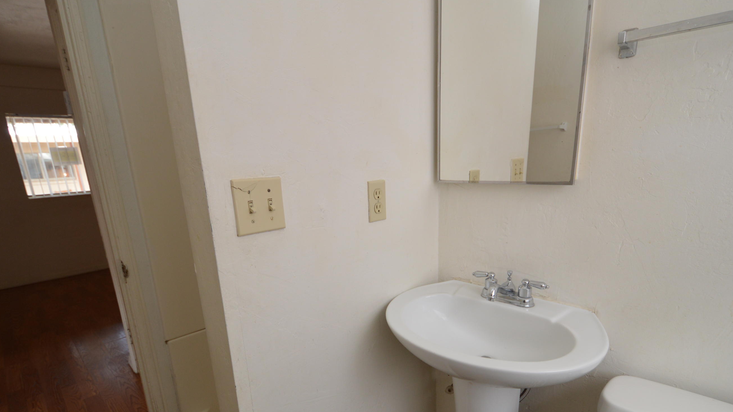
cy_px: 258
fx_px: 350
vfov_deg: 60.2
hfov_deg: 92.7
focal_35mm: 18
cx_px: 372
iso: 400
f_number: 4.5
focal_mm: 10
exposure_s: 1/80
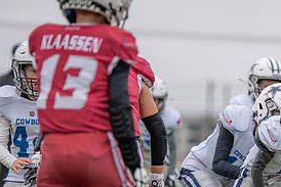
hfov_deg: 6.5
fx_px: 2483
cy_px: 155
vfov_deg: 4.3
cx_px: 237
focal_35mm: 318
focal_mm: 150
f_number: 2.8
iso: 200
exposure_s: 1/1250
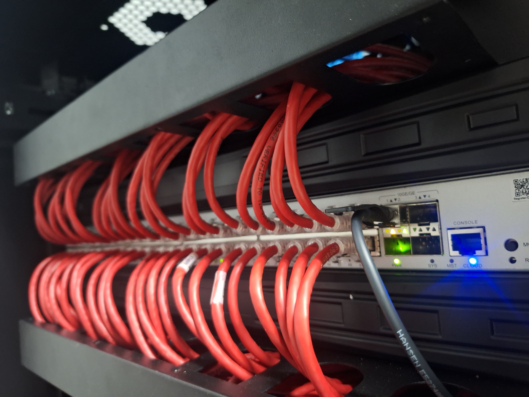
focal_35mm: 23
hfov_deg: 73.9
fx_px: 351
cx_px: 264
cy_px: 198
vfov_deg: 58.9
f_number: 1.8
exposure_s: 1/20
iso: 800
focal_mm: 5.54
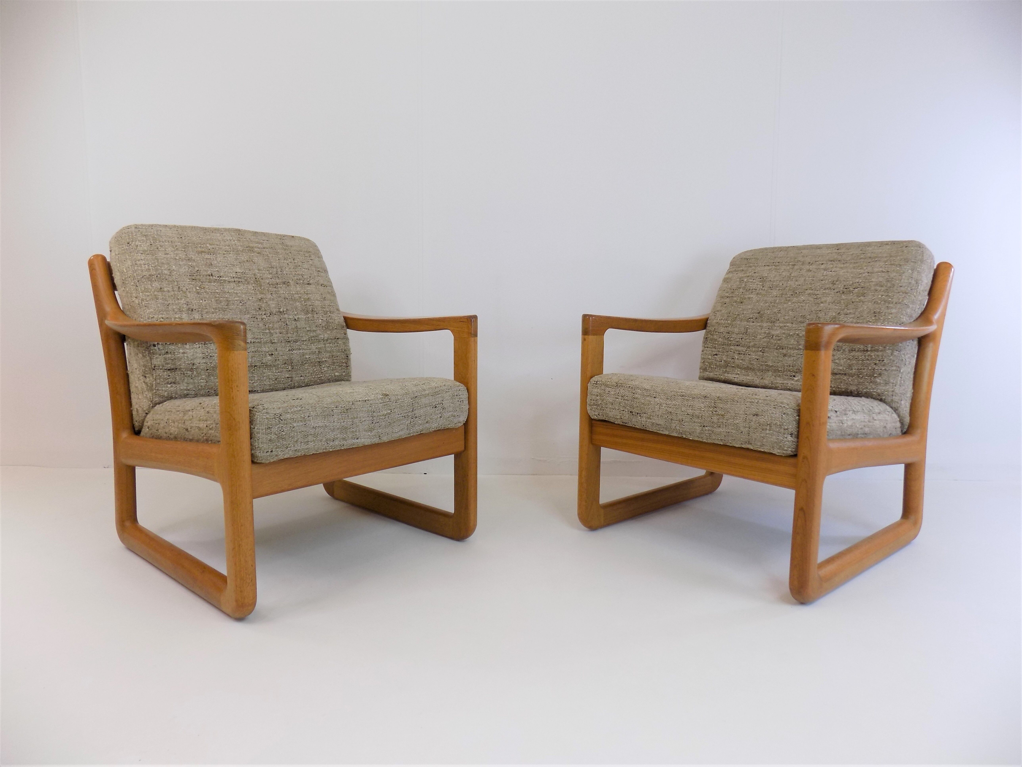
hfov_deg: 73.9
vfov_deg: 58.9
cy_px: 384
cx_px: 511
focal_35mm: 23
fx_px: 679
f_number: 3.1
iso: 80
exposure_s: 1/40
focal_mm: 4
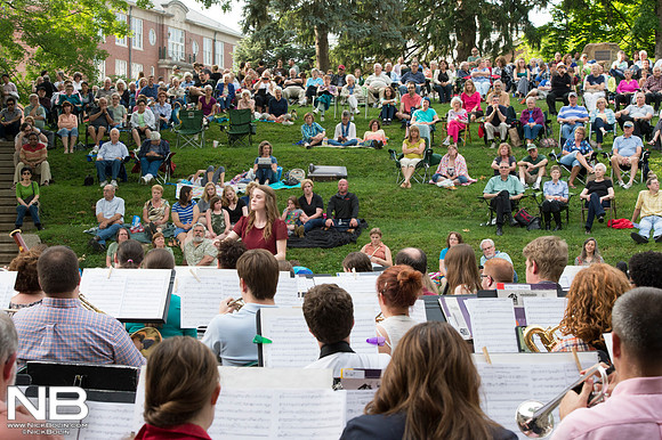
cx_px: 331
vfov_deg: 19.4
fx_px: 1286
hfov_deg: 28.9
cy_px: 220
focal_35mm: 70
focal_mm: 70
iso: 2500
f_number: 10
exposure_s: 1/250
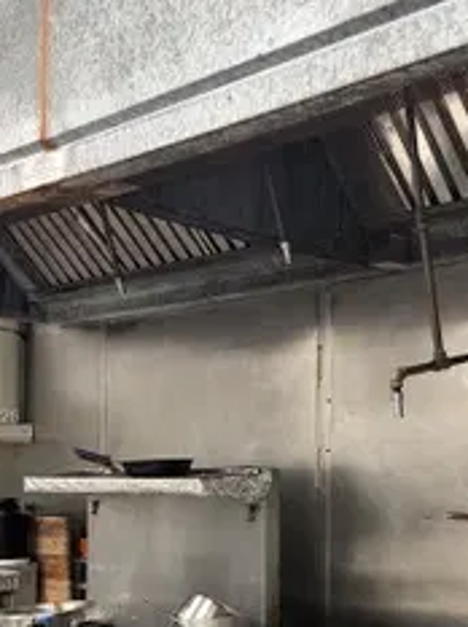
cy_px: 418
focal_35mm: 55
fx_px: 994
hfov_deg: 26.2
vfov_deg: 34.7
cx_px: 336
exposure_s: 1/60
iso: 200
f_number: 1.78
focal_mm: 6.76
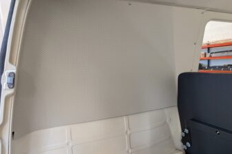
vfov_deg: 49.5
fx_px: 167
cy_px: 80
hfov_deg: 69.4
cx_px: 114
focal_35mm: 26
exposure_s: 1/23.8
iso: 56
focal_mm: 6.9
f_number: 1.68
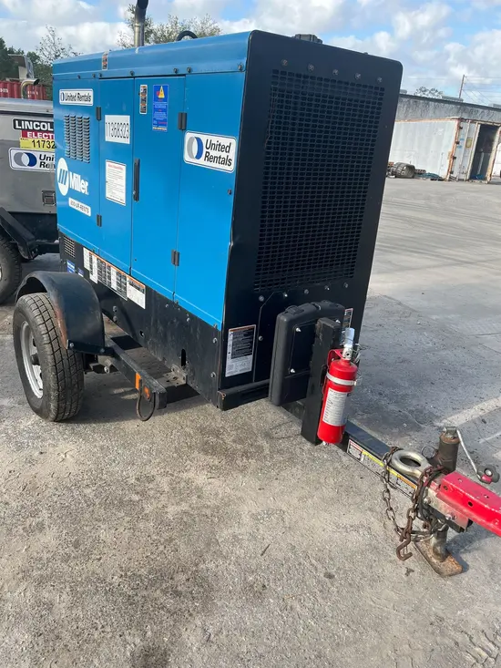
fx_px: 502
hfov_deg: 53.1
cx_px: 250
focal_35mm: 26
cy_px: 334
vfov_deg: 67.3
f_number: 1.6
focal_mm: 5.1
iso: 50
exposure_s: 1/756
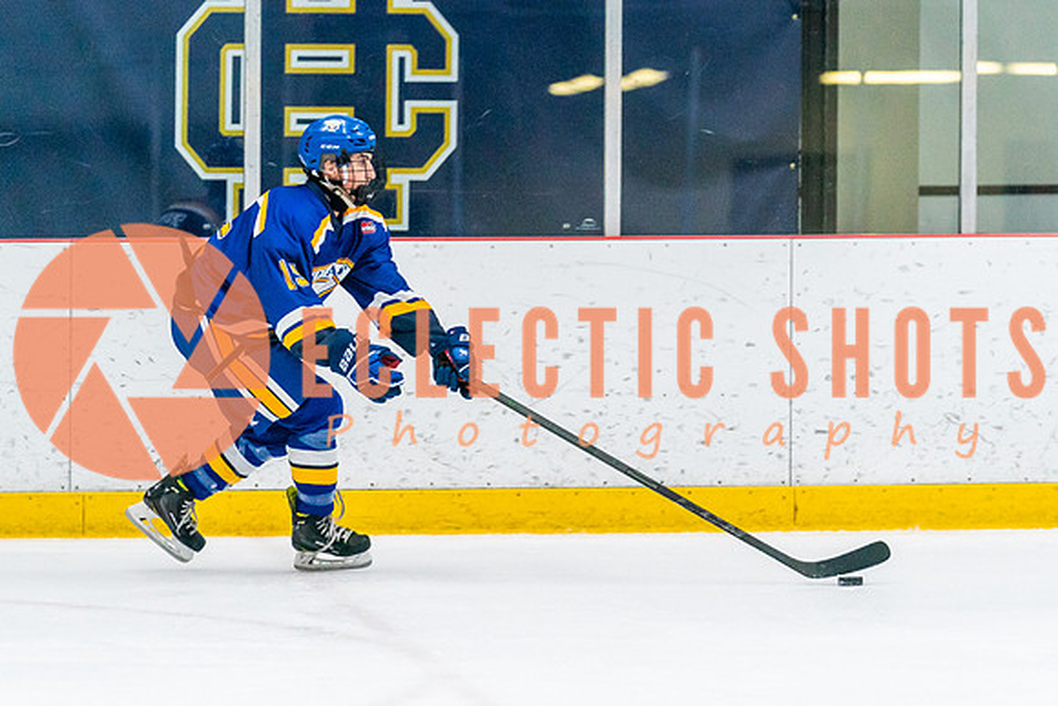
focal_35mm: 259
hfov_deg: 7.9
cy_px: 356
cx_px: 500
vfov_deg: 5.3
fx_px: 7613
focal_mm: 146
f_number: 2.8
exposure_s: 1/1250
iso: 3200
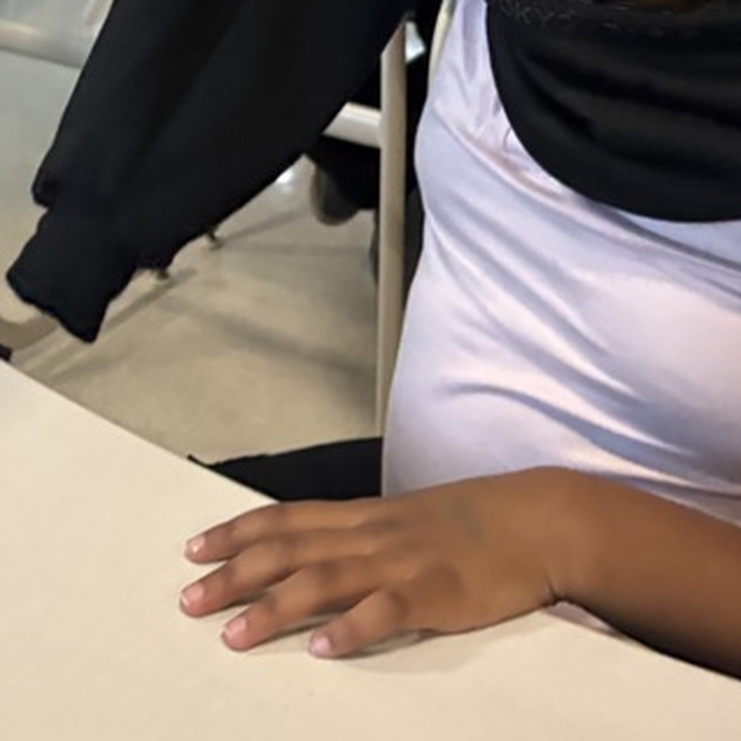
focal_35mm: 74
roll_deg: +1.9
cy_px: -177
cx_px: 40
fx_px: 1792
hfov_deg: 22.6
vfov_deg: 21.5
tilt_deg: -11.8
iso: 500
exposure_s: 1/40
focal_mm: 5.96
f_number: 1.6
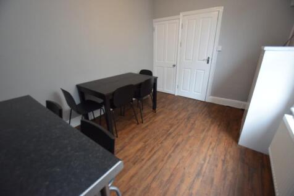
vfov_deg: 77.3
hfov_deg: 100.4
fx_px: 122
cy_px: 98
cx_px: 147
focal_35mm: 15
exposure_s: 1/60
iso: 1400
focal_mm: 10
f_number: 3.5
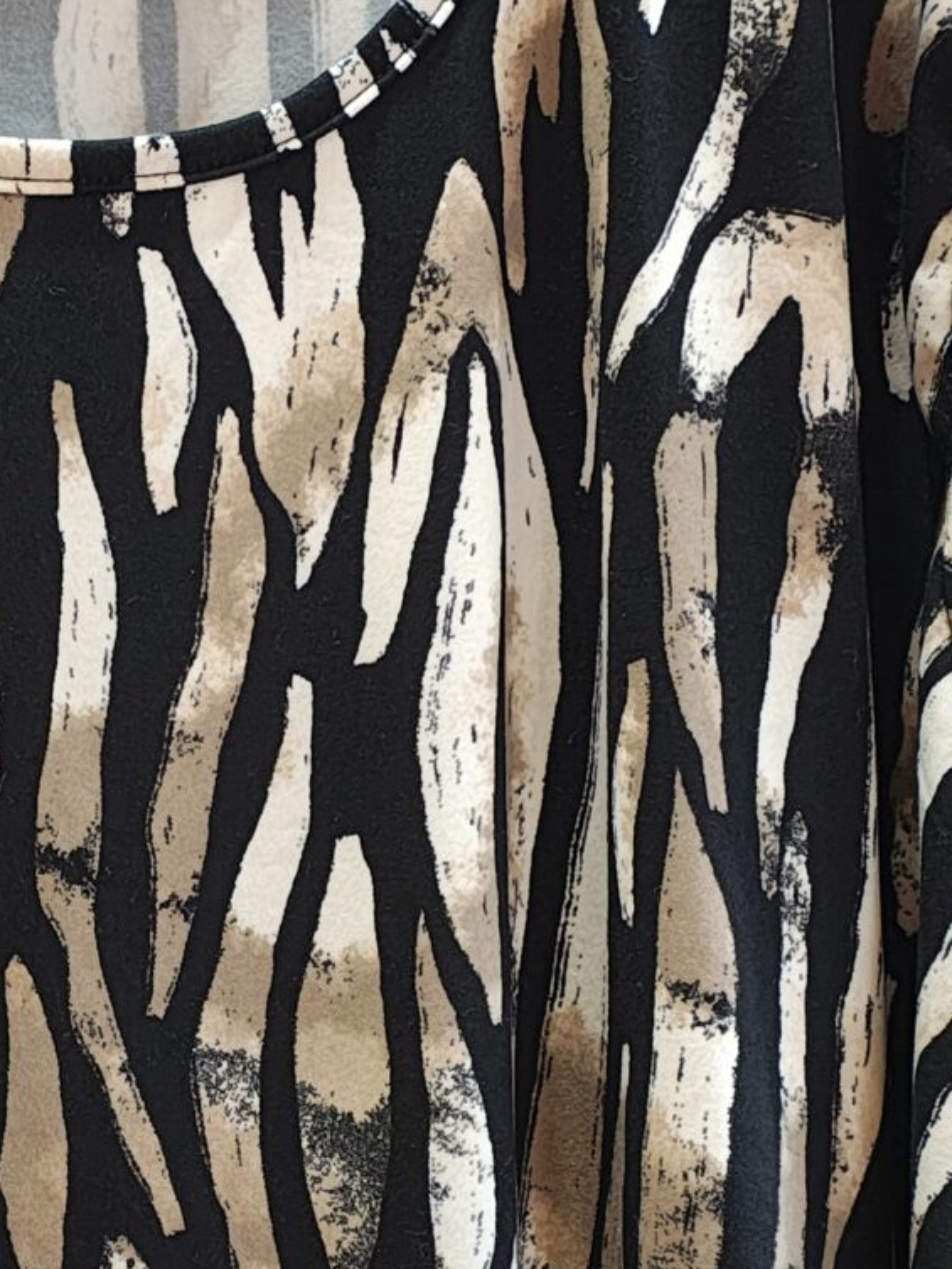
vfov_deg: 22.7
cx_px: 59
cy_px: 1028
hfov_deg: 17.1
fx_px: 3116
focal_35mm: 85
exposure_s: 1/50
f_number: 1.4
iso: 305
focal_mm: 5.89
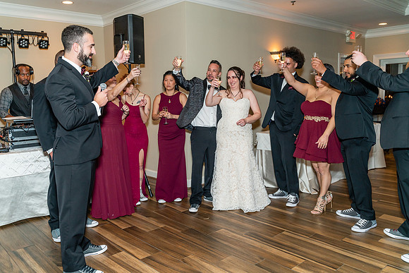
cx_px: 189
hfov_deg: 61.6
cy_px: 126
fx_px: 343
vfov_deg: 43.4
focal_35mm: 30
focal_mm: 28
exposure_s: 1/80
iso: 800
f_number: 4.5
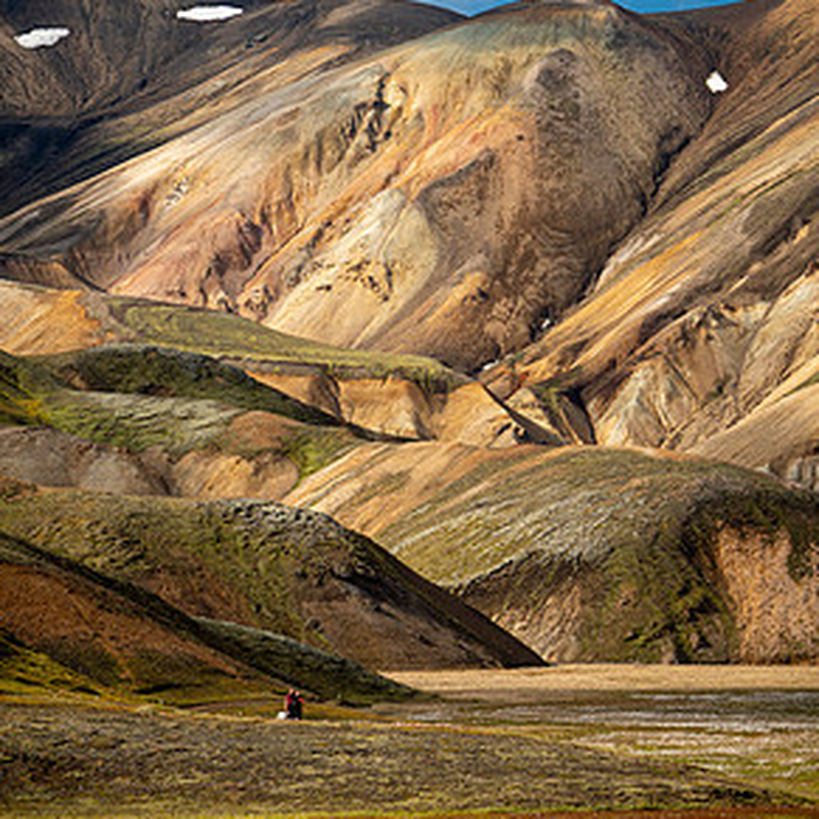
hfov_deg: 8.4
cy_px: 296
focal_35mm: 207
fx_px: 5541
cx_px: 681
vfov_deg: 8.4
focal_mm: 105
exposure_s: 1/400
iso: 200
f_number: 5.6
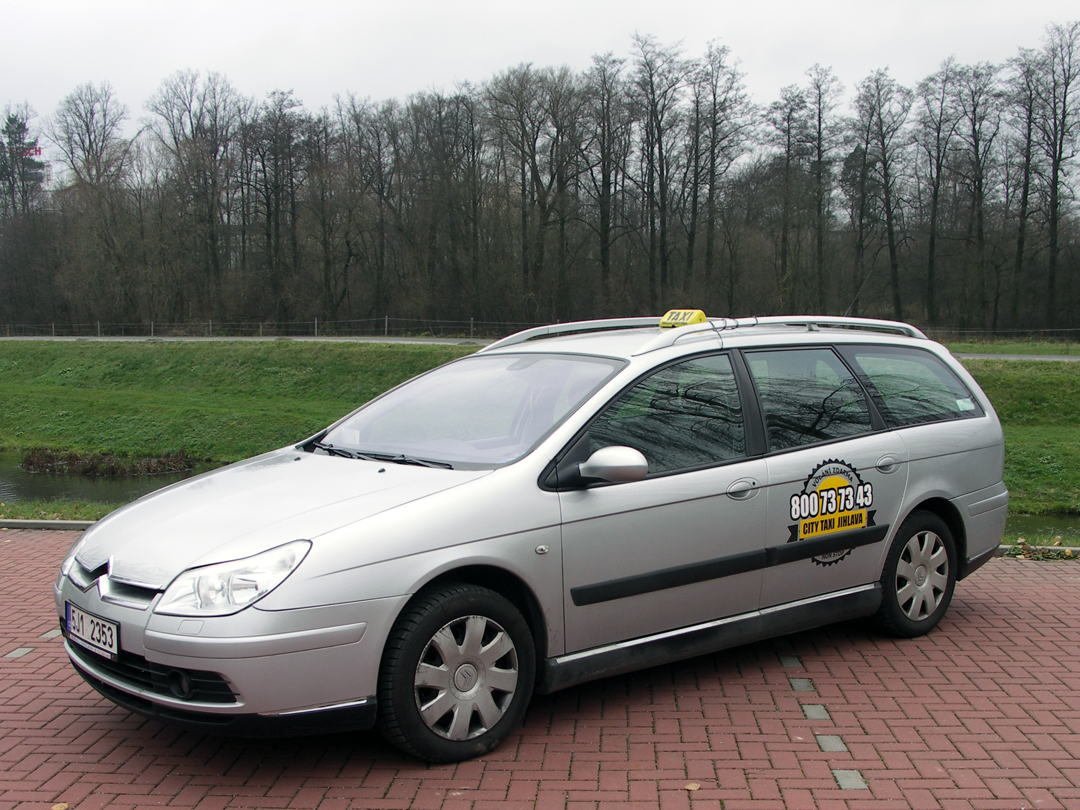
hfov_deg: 63.4
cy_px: 405
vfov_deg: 49.7
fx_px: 874
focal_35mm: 28
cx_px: 540
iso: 50
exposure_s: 1/100
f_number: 3.5
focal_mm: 7.2
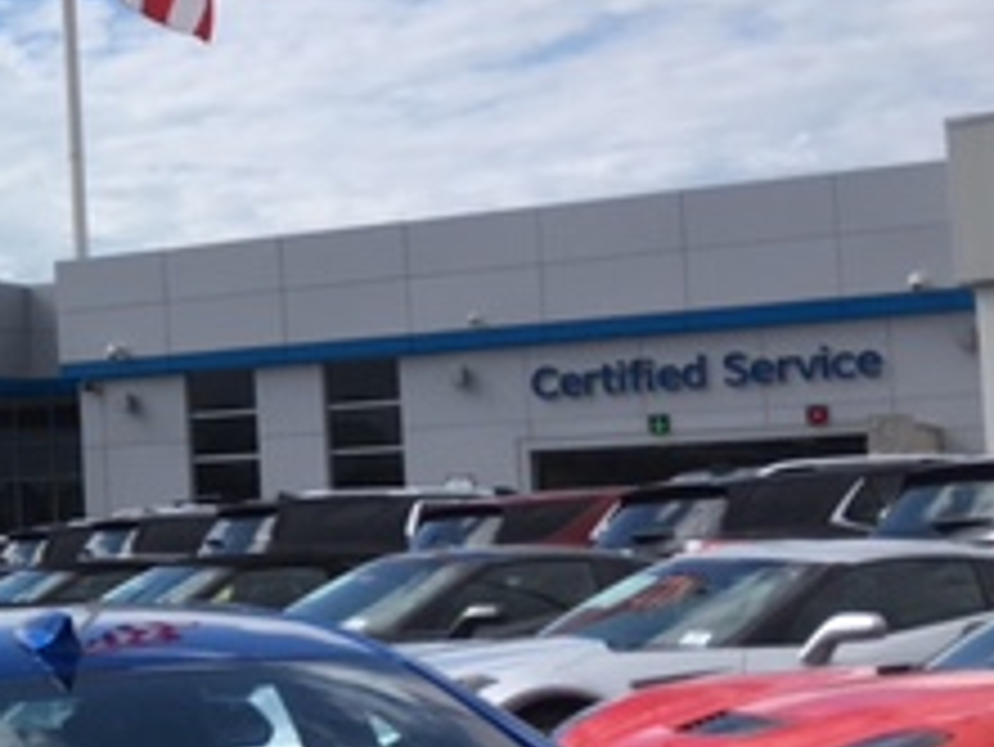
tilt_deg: +4.0
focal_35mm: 84
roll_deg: +2.1
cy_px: 441
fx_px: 2413
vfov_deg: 17.6
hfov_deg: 20.6
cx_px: -396
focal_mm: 4.15
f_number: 2.2
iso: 25
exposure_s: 1/2198
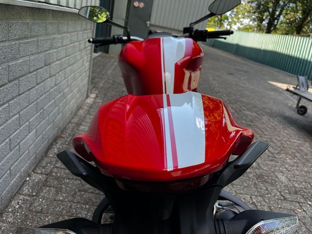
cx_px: 156
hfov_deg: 67.3
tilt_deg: -21.4
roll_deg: -11.9
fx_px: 234
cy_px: 117
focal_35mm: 26
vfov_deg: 53.1
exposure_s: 1/262
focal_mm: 5.1
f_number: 1.6
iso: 40
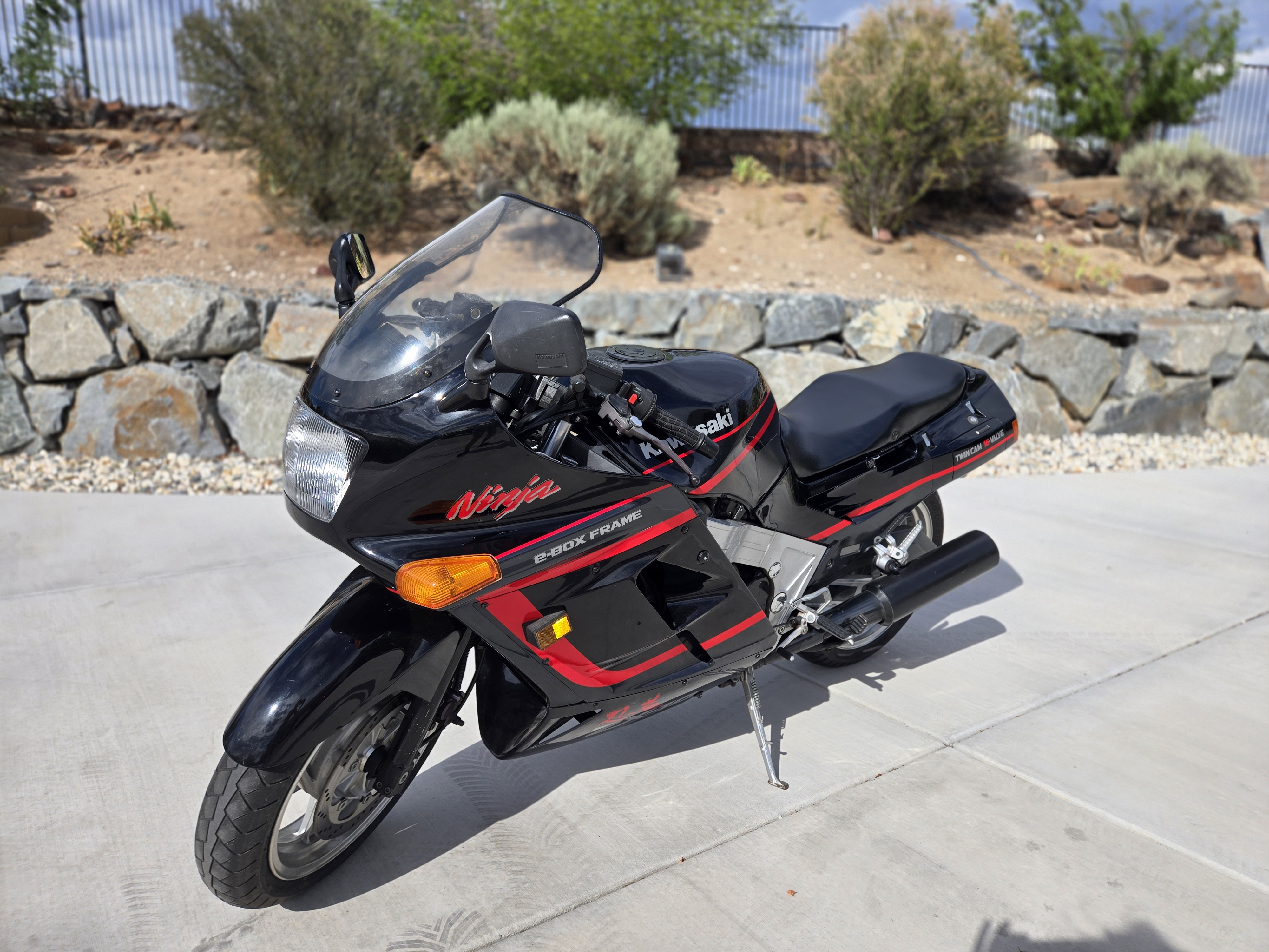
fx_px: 843
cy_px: 476
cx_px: 634
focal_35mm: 23
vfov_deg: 58.9
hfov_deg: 73.9
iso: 25
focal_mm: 5.4
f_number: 1.8
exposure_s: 1/2049
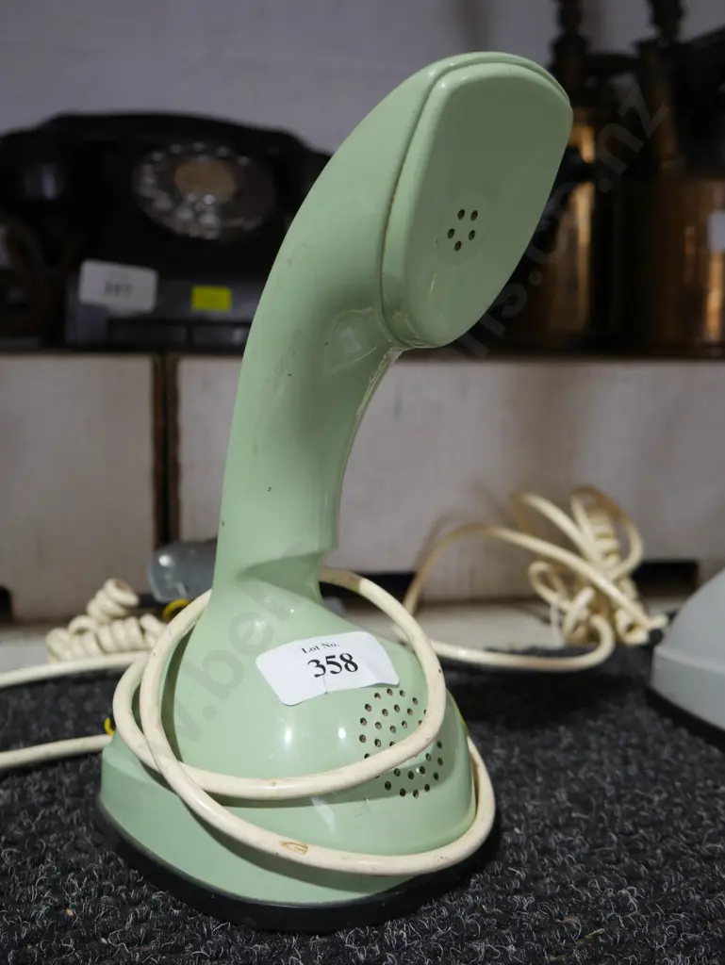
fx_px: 1060
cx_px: 362
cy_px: 482
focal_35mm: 38
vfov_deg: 49.0
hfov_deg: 37.8
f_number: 4.1
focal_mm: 19
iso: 400
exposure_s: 1/60
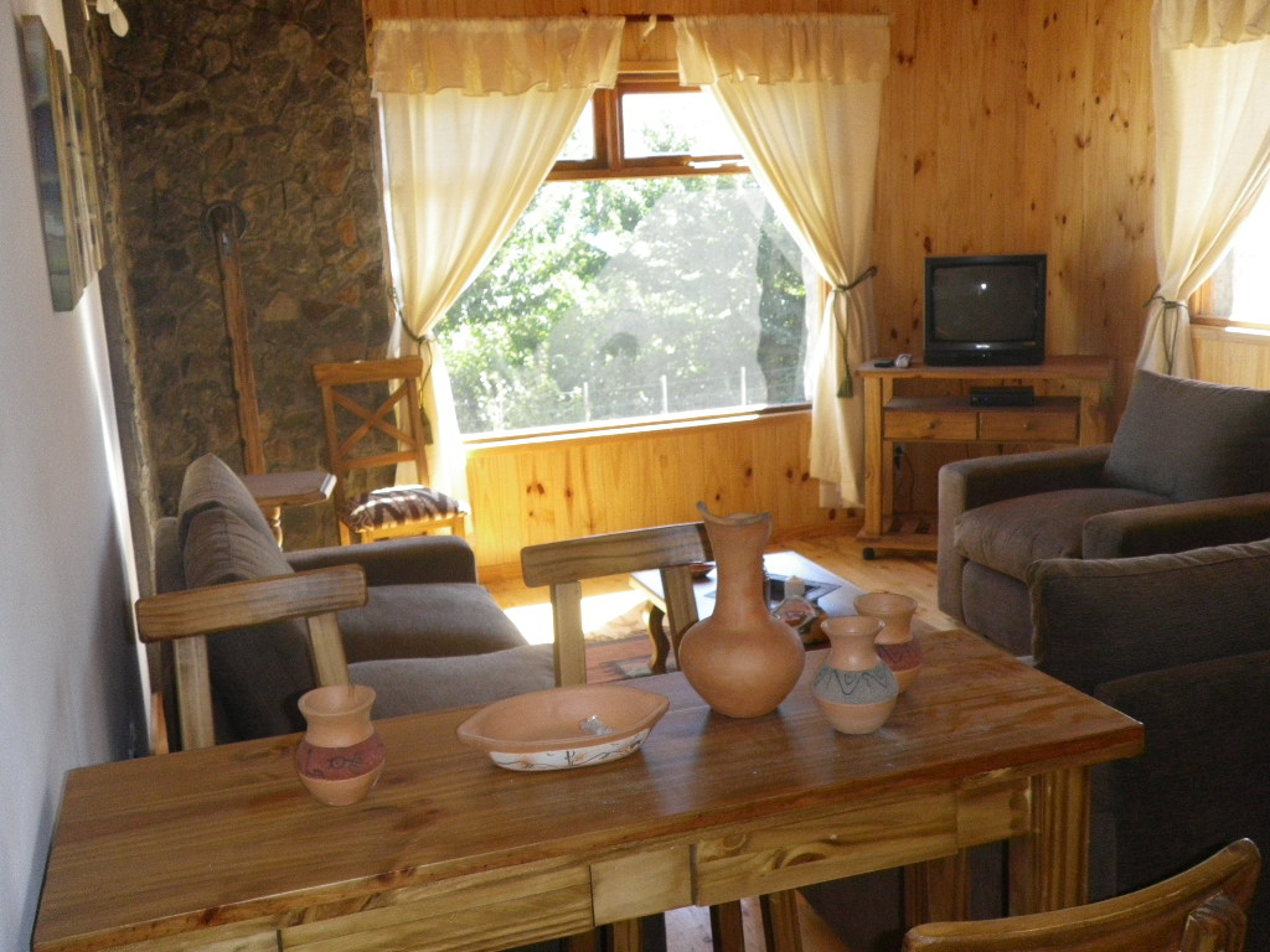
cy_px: 476
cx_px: 635
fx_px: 1284
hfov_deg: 52.6
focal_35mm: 35
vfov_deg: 40.7
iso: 160
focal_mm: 6.2
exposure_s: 1/60
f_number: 3.8
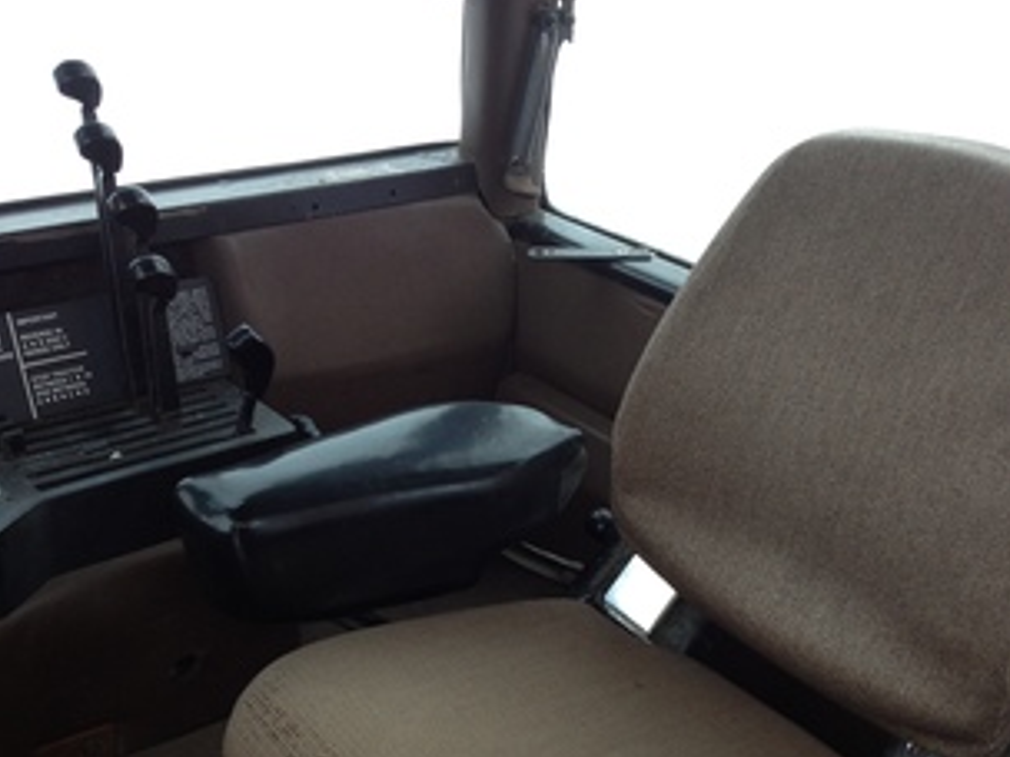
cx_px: 505
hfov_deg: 40.4
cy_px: 591
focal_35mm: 47
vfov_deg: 30.2
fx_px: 1371
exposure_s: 1/120
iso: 64
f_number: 2.4
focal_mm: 4.28
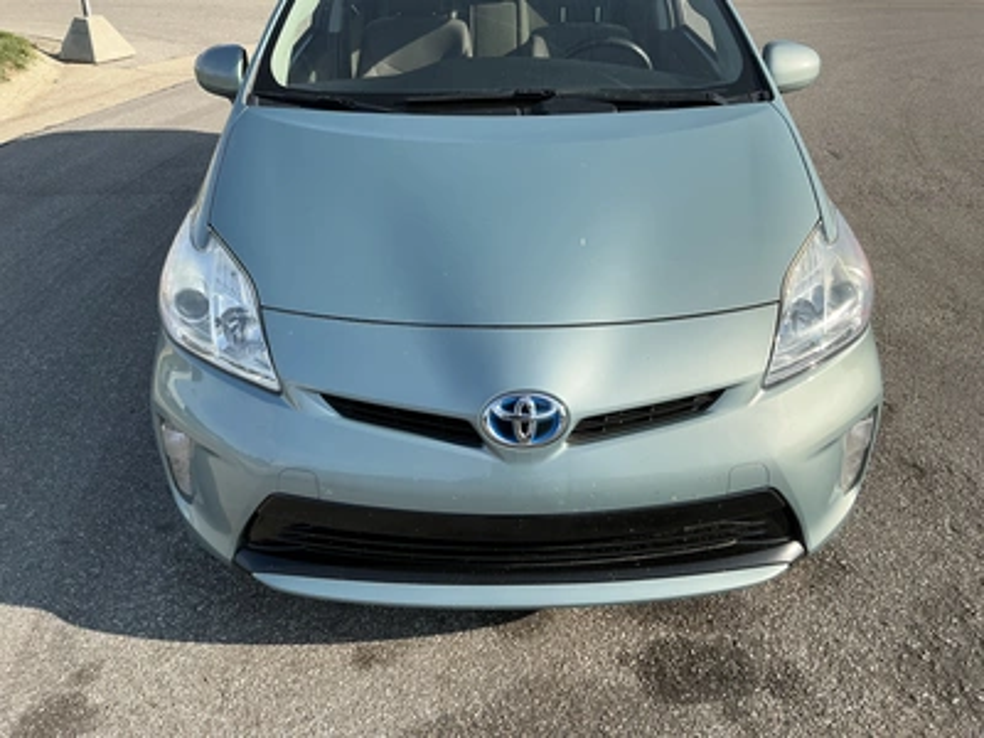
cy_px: 369
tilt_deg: -30.3
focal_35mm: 28
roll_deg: +0.1
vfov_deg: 49.7
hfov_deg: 63.4
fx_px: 796
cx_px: 492
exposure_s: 1/1035
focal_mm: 3
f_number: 1.8
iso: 25
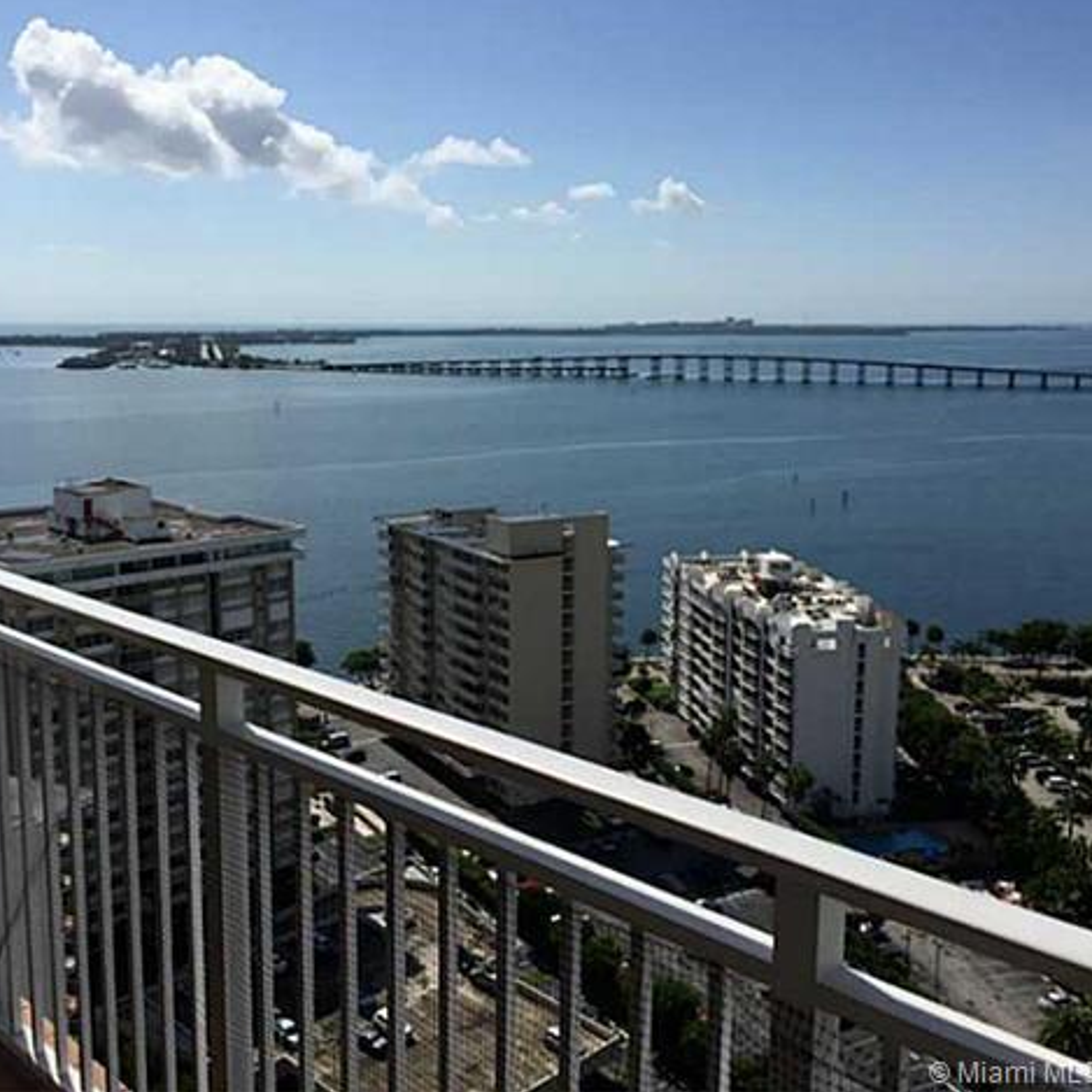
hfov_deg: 47.2
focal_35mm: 35
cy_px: 536
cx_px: 501
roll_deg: -1.0
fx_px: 1249
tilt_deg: -9.4
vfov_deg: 47.2
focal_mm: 4.15
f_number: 2.2
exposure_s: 1/4405
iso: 32
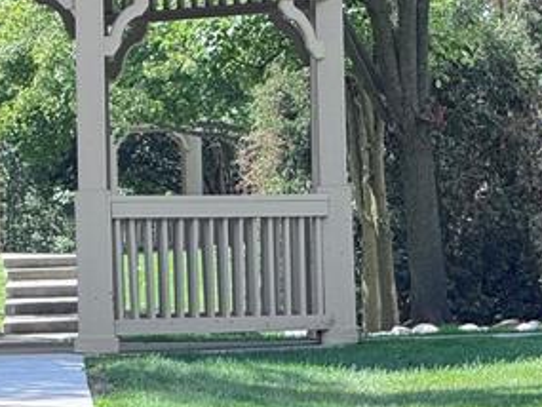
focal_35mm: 431
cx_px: -10
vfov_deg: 3.4
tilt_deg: +2.9
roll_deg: +0.8
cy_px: -63
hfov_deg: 4.6
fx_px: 6751
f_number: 2.8
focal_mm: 15.66
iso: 50
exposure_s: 1/209
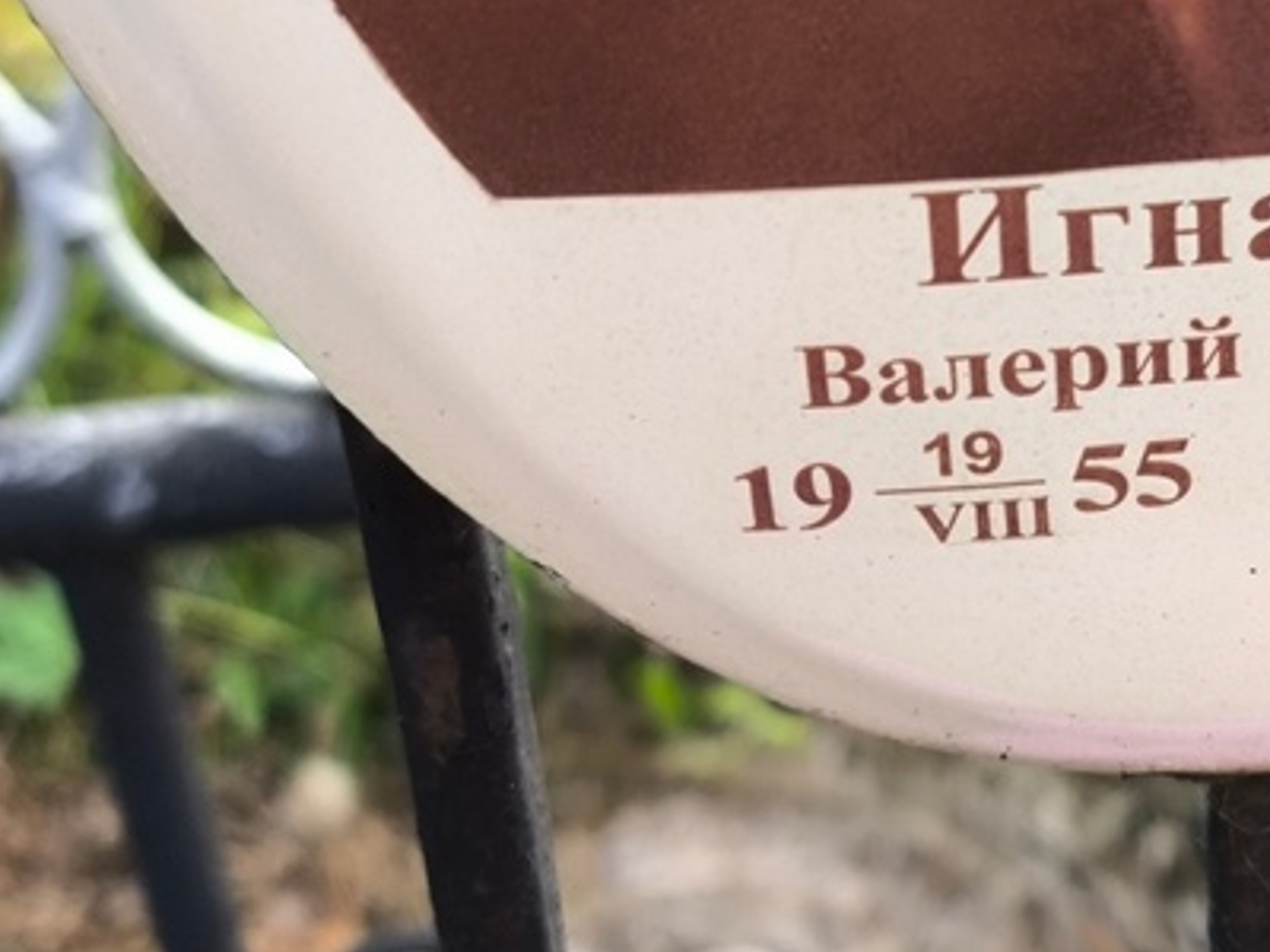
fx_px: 3669
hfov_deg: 19.2
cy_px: 314
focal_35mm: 100
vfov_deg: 14.8
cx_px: 1214
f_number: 1.7
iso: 50
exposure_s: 1/120
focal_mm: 4.71
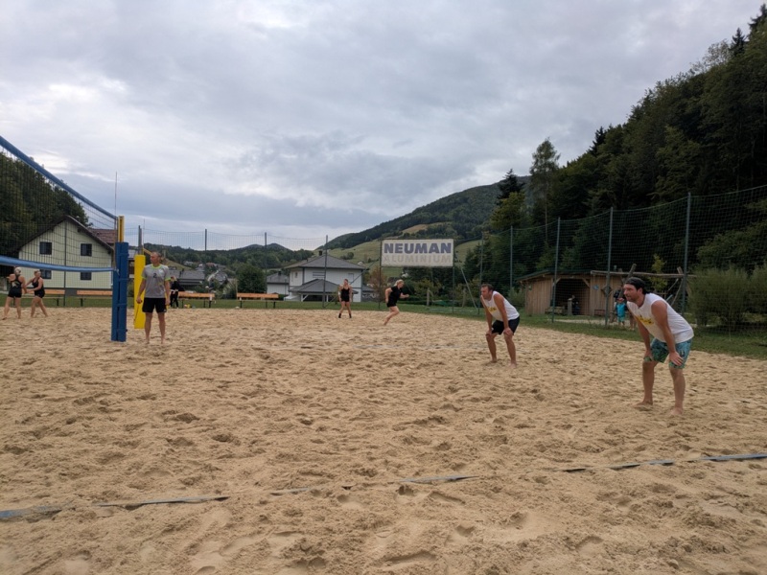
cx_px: 384
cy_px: 288
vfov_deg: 54.9
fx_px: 554
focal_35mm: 25
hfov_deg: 69.4
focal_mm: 5.43
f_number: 1.89
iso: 47
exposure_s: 1/1449
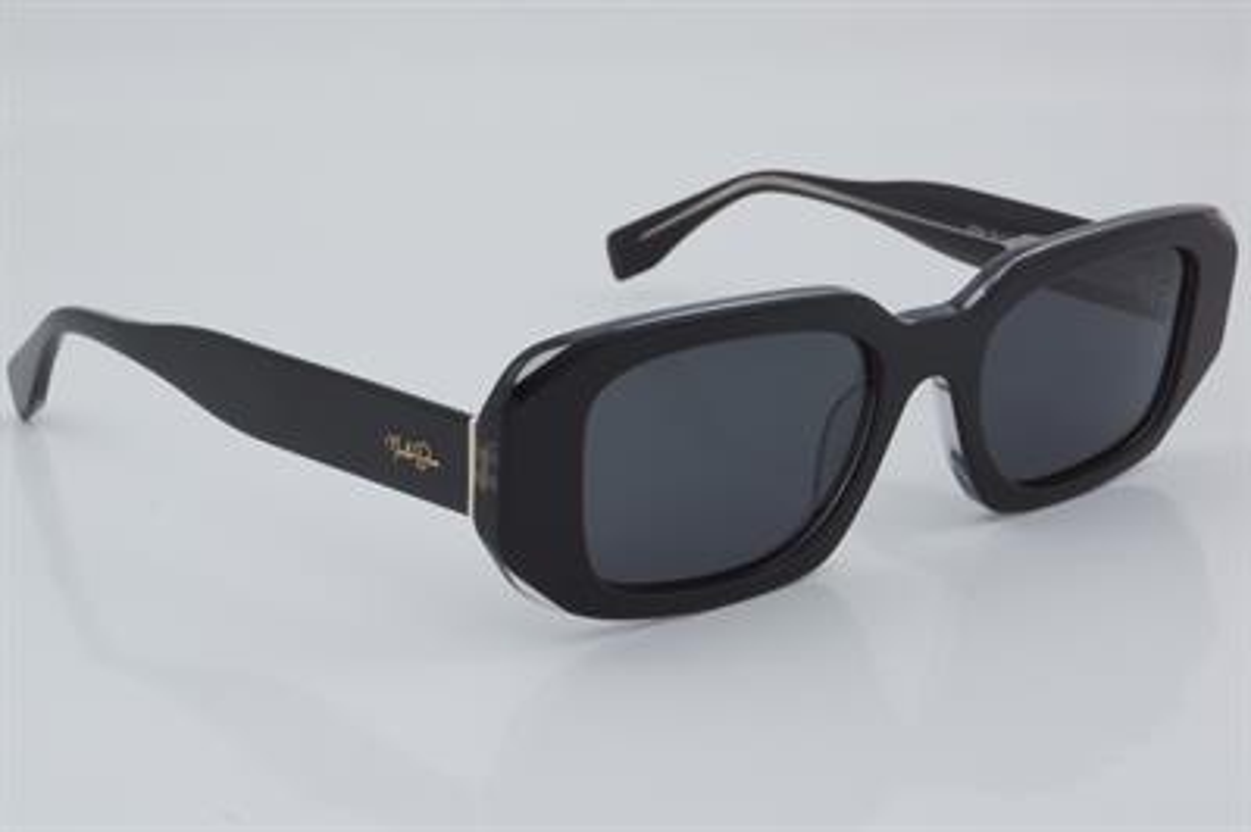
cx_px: 626
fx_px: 2604
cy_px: 416
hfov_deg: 27.0
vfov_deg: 18.2
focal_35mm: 75
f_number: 32
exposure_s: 1/4
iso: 100
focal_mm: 50
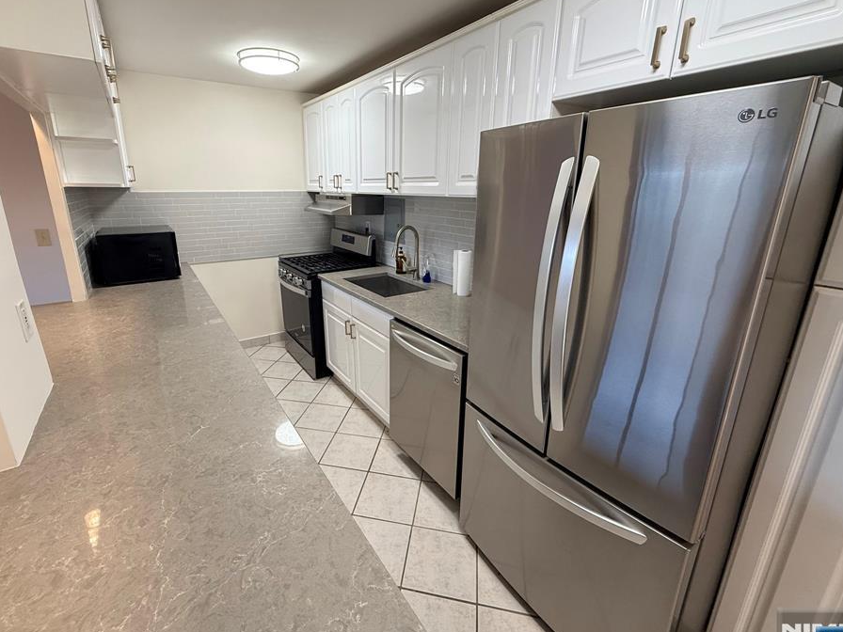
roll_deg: +0.2
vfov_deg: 78.0
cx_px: 390
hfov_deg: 94.3
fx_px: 390
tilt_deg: -15.1
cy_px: 292
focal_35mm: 16
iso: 250
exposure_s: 1/120
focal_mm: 2.22
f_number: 2.2
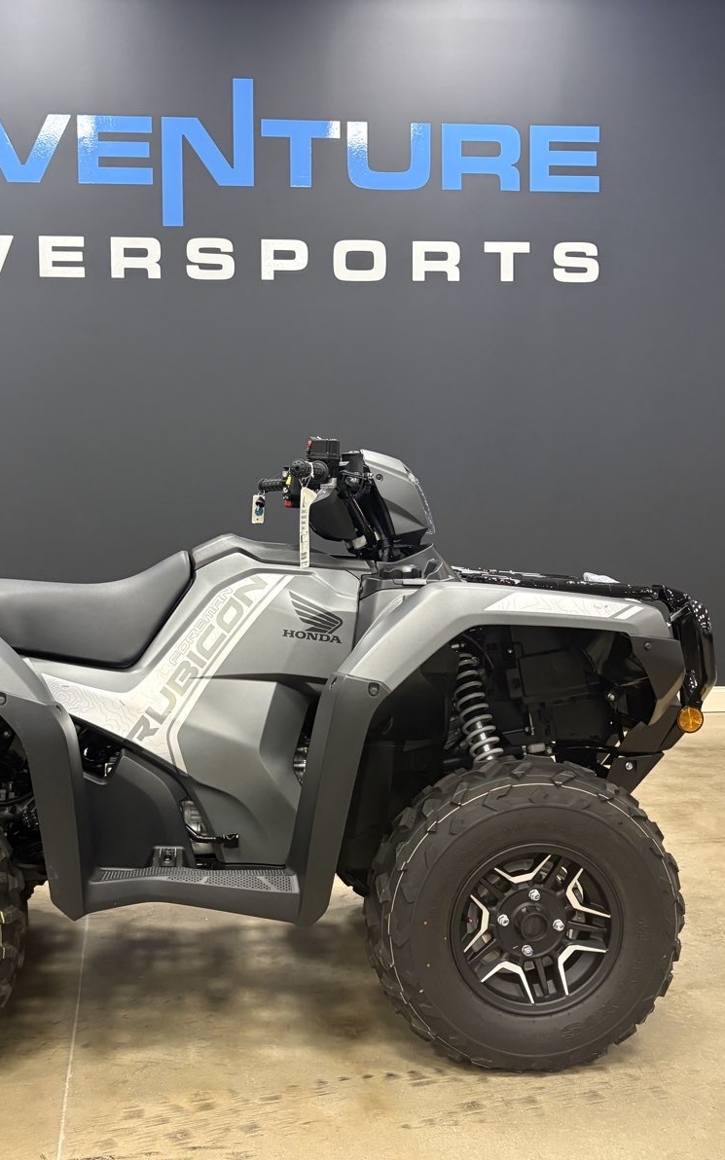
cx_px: 238
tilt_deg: -2.4
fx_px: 1170
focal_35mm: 37
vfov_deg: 52.7
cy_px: 582
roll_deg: +0.7
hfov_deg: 34.1
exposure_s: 1/60
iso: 320
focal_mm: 5.96
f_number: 1.6
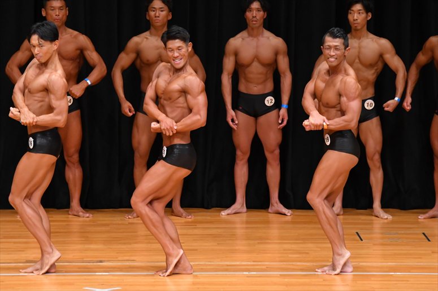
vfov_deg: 4.8
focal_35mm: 285
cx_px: 219
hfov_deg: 7.2
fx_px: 3466
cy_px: 146
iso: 4000
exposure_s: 1/400
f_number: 5.6
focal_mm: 190
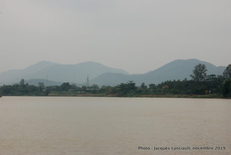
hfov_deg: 19.4
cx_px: 116
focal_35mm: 105
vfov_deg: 13.1
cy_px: 78
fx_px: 675
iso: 200
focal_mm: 70
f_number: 18
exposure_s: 1/80
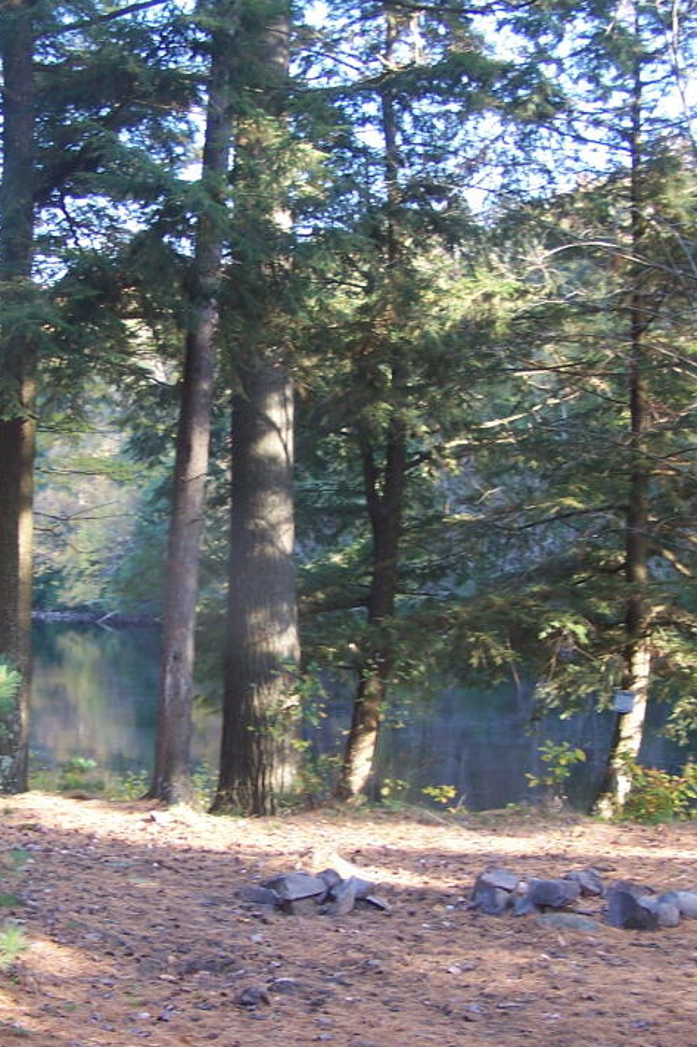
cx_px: 242
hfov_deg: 23.7
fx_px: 1656
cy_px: 565
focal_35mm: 57
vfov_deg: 35.0
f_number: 2.8
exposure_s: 1/50
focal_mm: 6.3
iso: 80
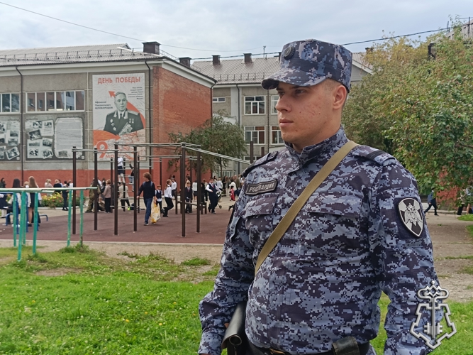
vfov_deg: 29.7
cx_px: 236
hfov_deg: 38.9
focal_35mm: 49
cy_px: 178
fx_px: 669
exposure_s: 1/992
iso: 50
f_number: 1.75
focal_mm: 5.25
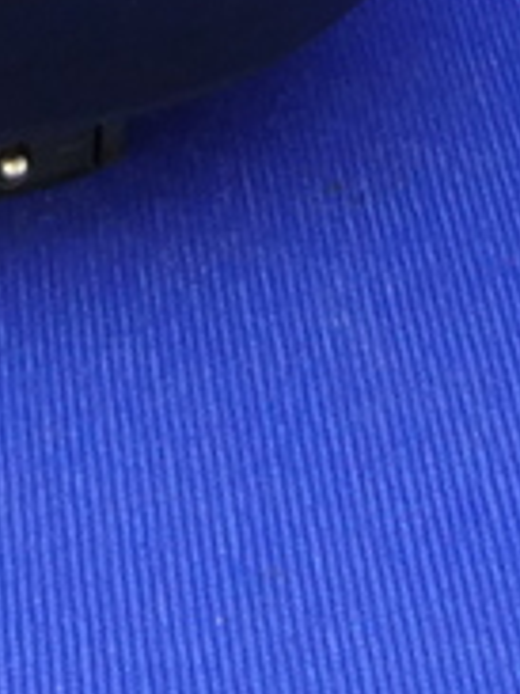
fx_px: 4612
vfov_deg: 8.0
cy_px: -925
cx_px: -106
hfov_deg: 6.4
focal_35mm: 230
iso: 200
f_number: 8
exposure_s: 1
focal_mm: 6.3
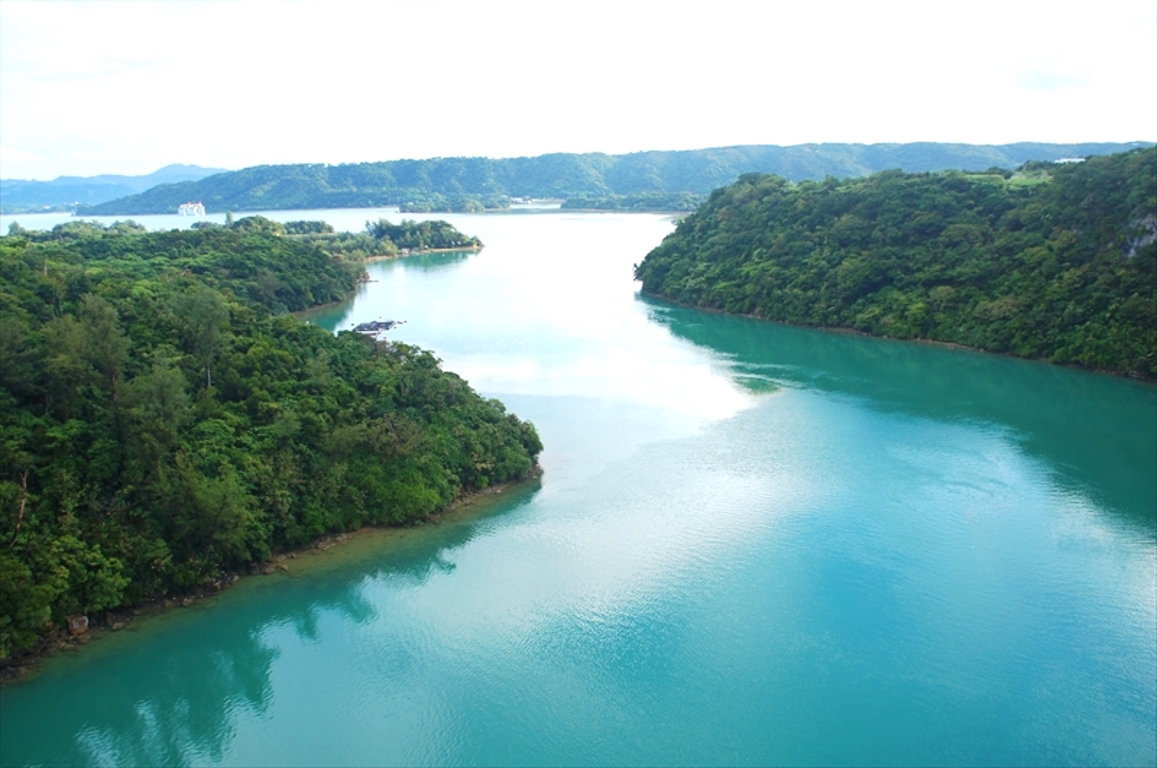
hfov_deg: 67.5
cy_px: 384
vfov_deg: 47.8
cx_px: 578
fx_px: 867
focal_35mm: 27
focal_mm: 18
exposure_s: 1/250
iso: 200
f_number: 5.6
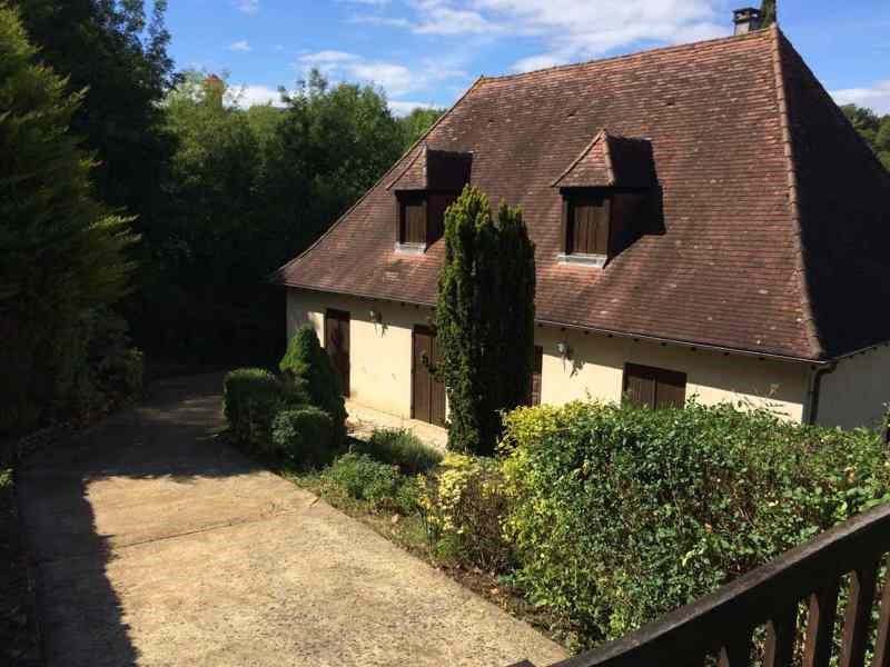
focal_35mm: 29
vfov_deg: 48.2
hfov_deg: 61.7
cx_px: 445
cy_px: 334
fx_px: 746
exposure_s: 1/2415
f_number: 2.2
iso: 32
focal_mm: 4.15
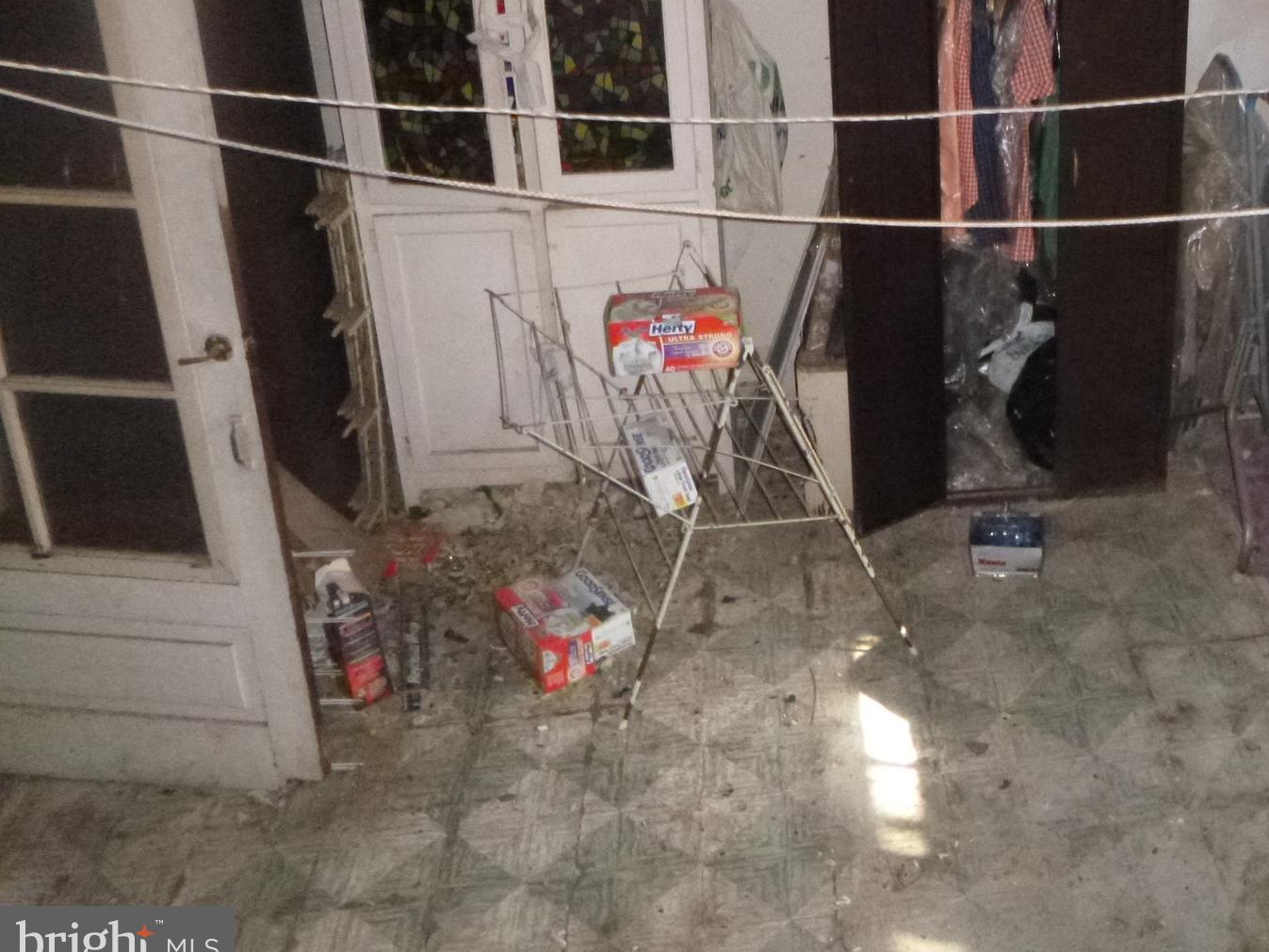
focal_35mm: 38
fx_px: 1393
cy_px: 260
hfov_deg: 47.0
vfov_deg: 37.0
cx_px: 964
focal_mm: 4.5
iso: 800
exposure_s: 1/125
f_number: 3.9
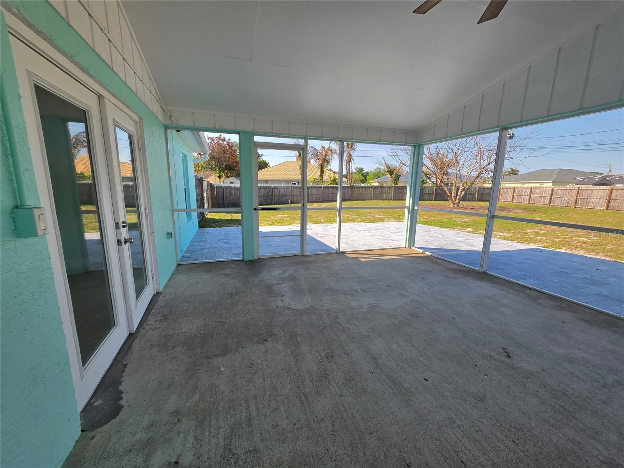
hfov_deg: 106.2
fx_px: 234
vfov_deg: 89.9
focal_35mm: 13
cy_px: 234
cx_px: 312
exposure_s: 1/532
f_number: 1.9
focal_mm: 2.2
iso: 32
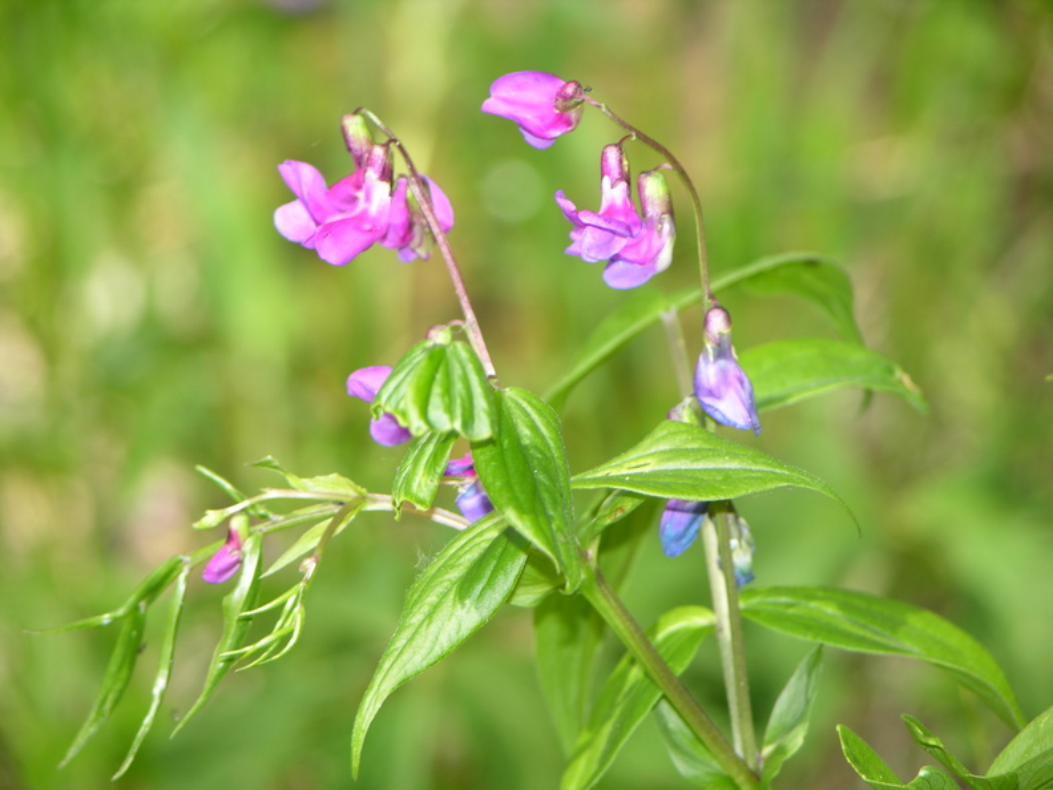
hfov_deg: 7.1
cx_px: 526
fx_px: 8517
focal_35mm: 280
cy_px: 395
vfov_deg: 5.3
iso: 50
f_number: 4.2
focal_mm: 71.2
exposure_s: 1/125
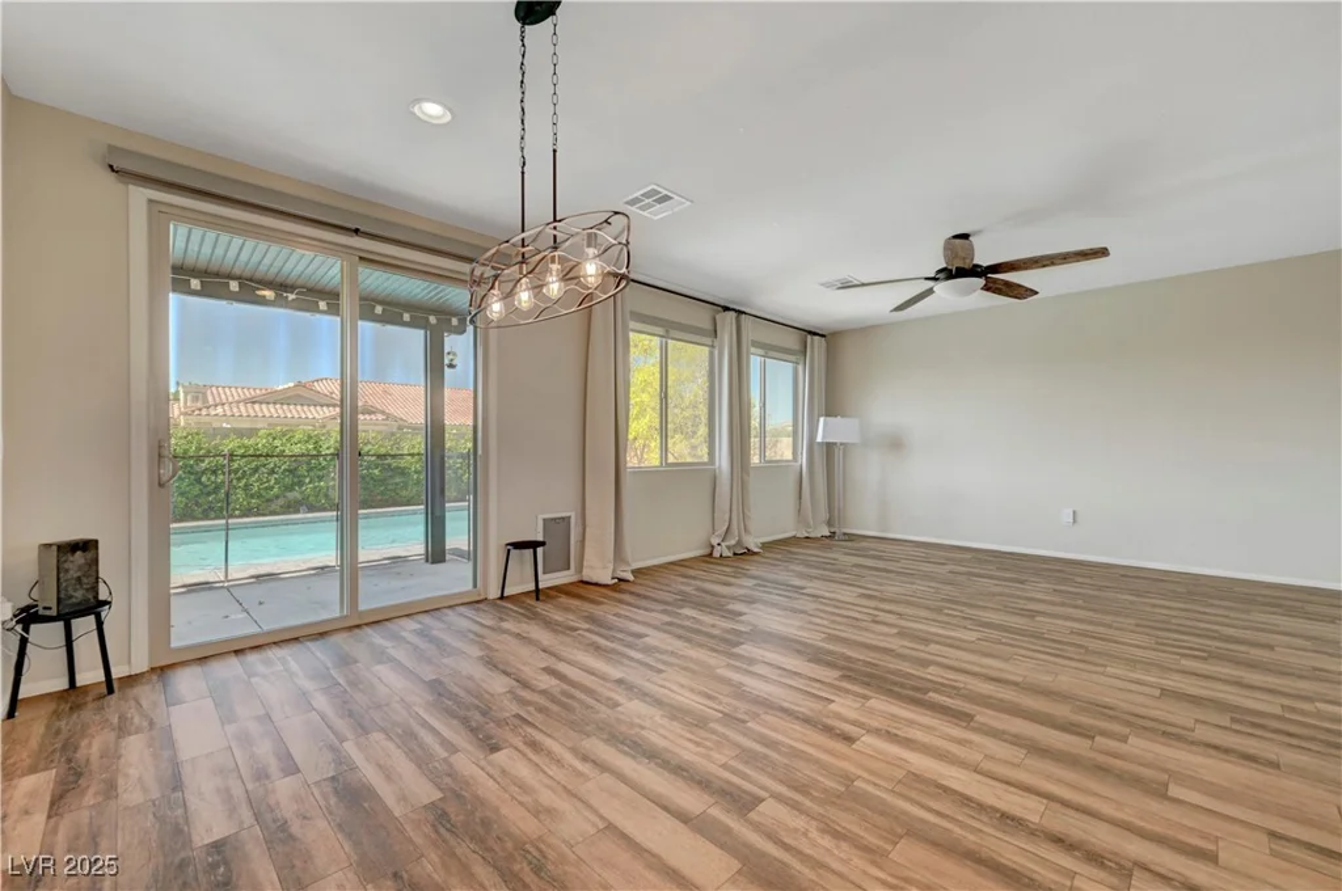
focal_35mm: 14
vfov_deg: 81.1
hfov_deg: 104.3
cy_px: 446
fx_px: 521
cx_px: 671
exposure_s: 1/40
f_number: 8
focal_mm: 14
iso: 800
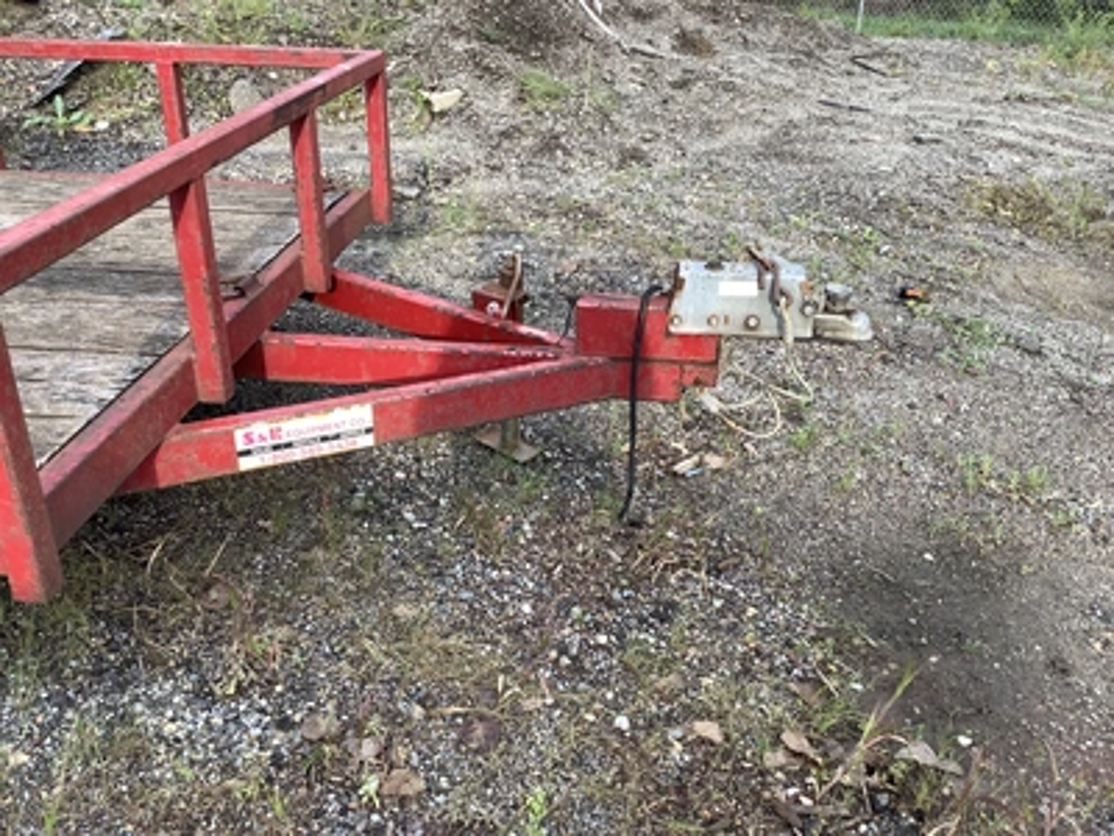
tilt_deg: -26.0
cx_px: 557
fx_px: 998
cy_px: 418
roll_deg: -2.6
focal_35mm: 31
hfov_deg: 58.4
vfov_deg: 45.4
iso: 25
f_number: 2.4
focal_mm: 3.3
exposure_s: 1/120
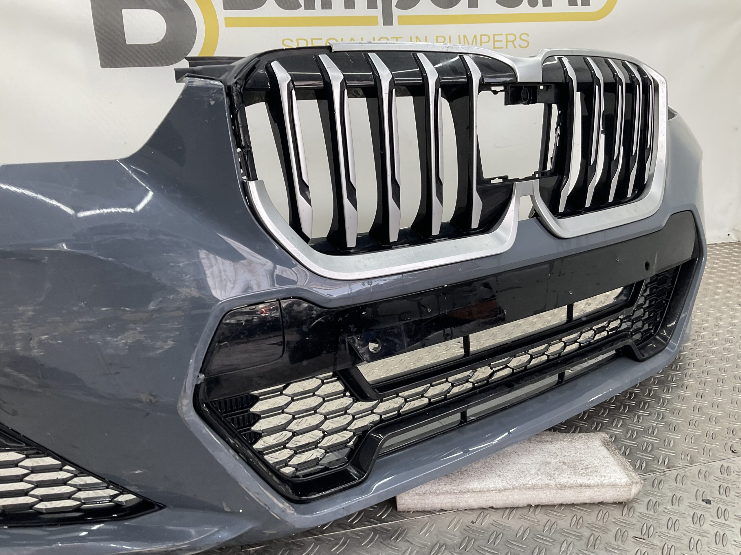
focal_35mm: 29
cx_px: 370
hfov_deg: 61.7
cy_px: 278
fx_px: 621
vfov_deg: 48.2
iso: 32
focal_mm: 3
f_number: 1.8
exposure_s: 1/120
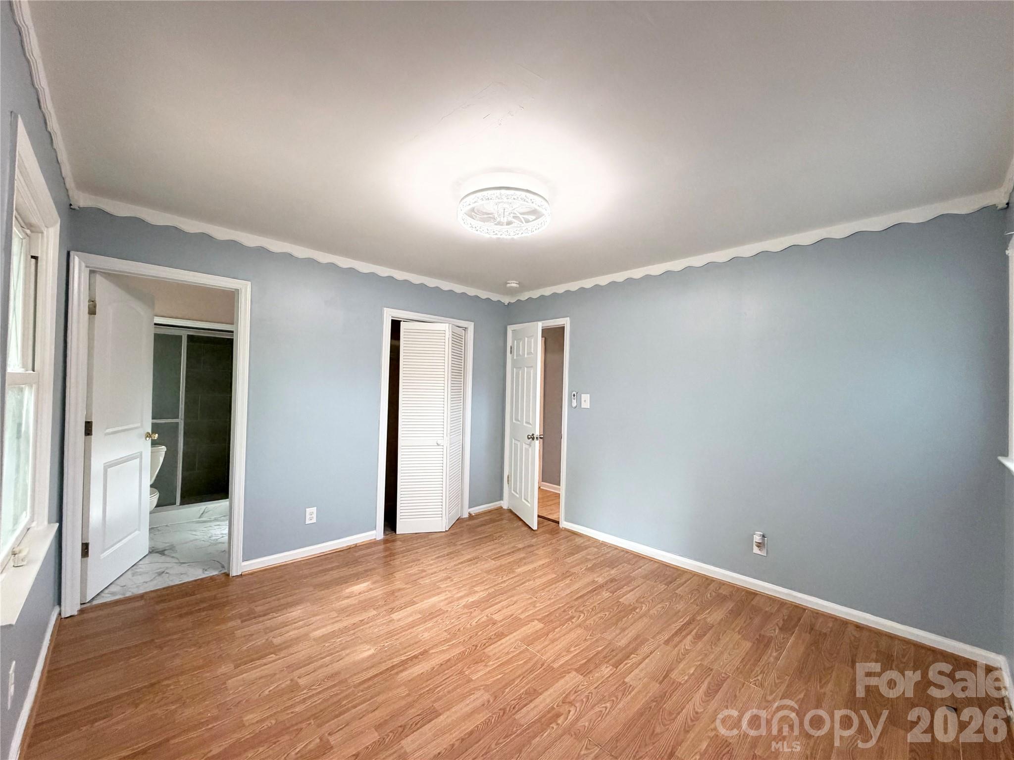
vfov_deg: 85.7
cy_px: 380
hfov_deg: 102.1
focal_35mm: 14
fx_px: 410
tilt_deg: +1.1
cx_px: 507
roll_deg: -1.2
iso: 320
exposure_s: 1/120
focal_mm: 2.22
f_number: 2.2
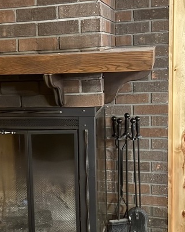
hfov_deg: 23.5
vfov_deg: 30.0
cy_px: 122
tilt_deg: -7.7
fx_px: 432
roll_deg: +2.4
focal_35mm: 63
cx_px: 14
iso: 1000
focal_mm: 6.76
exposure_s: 1/12
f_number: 1.78
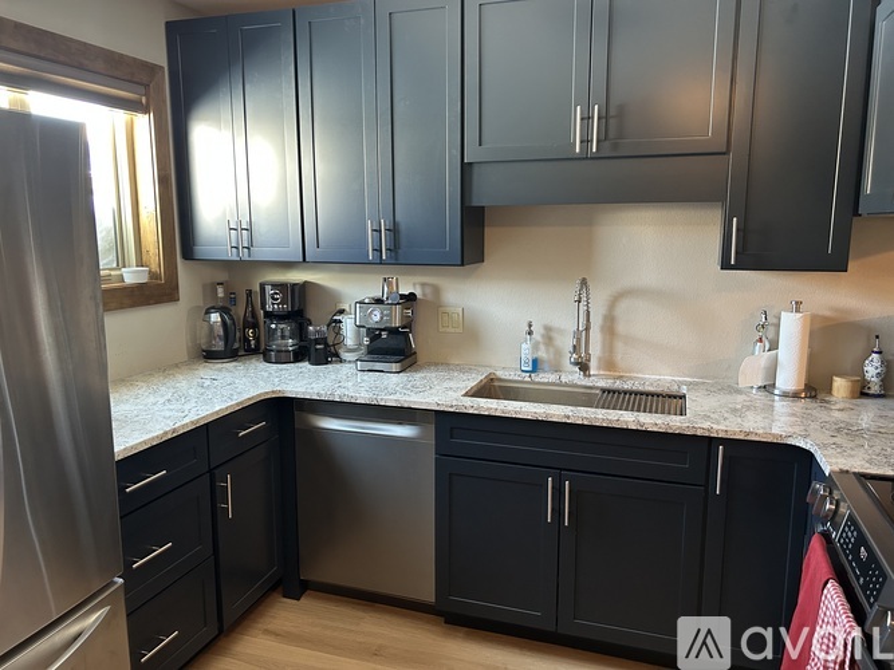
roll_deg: +0.5
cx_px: 447
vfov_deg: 53.0
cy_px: 335
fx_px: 671
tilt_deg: -9.6
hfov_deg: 67.3
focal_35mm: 26
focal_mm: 5.7
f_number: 1.5
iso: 250
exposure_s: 1/60
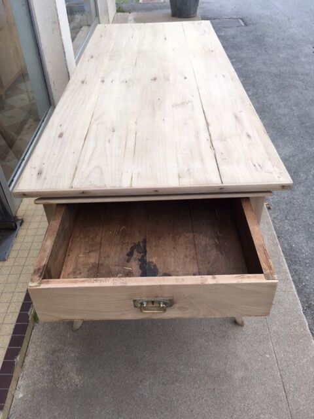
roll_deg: -0.6
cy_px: 210
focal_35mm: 29
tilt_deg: -41.9
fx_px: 351
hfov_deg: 48.2
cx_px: 157
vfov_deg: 61.7
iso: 40
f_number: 2.2
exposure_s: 1/120
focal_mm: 4.15
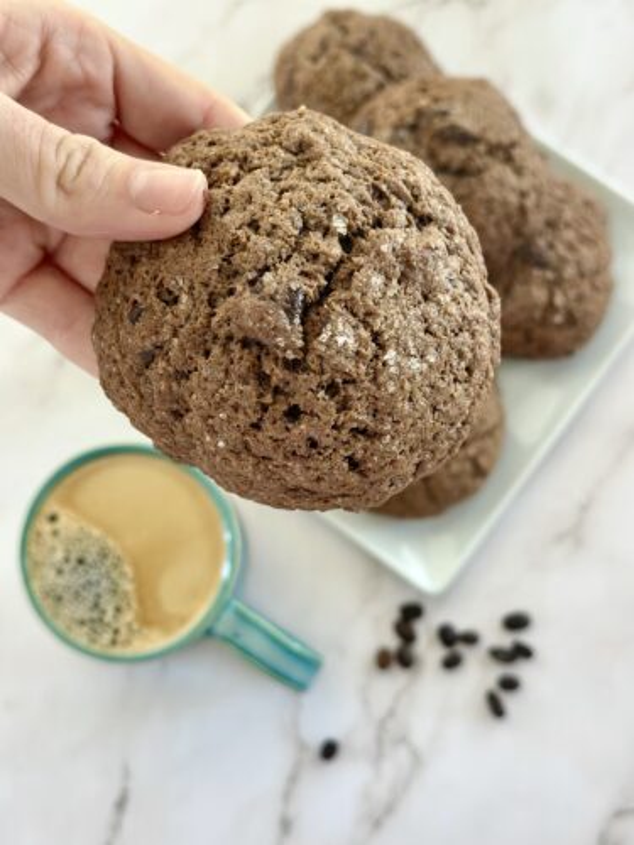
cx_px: 317
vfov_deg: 39.7
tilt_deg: -80.1
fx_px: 1172
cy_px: 422
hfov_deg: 30.3
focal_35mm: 48
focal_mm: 6.86
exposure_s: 1/95
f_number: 1.78
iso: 125
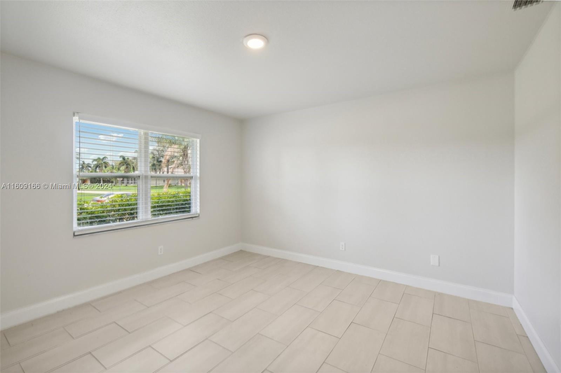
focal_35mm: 15
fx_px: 234
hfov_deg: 100.4
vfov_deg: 77.3
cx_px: 280
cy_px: 186
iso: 1250
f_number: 8
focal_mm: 10
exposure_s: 1/40
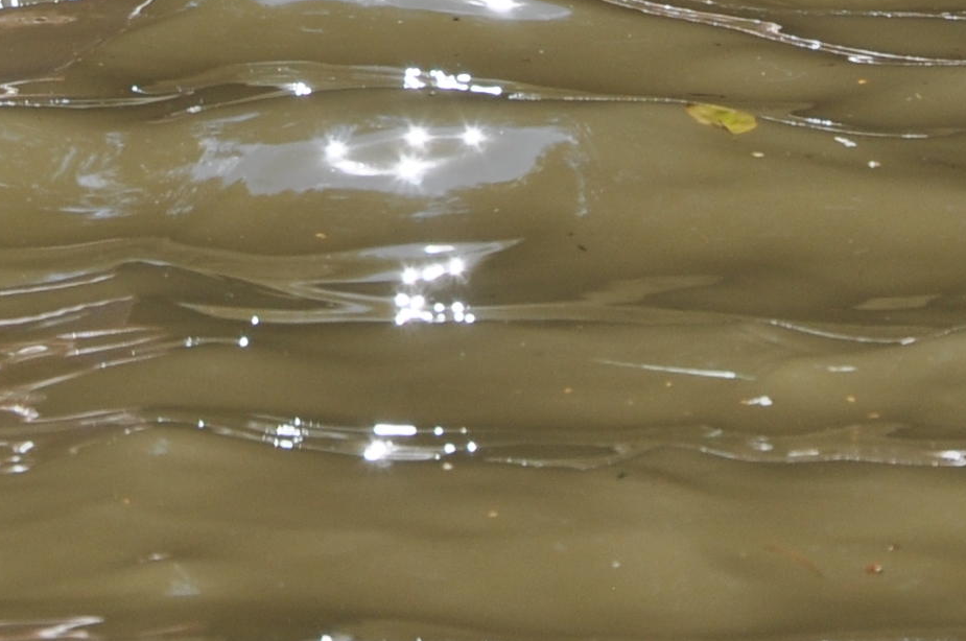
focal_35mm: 487
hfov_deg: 4.2
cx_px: -428
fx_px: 13049
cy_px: -809
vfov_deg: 2.8
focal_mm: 70
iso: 200
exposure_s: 1/400
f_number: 10
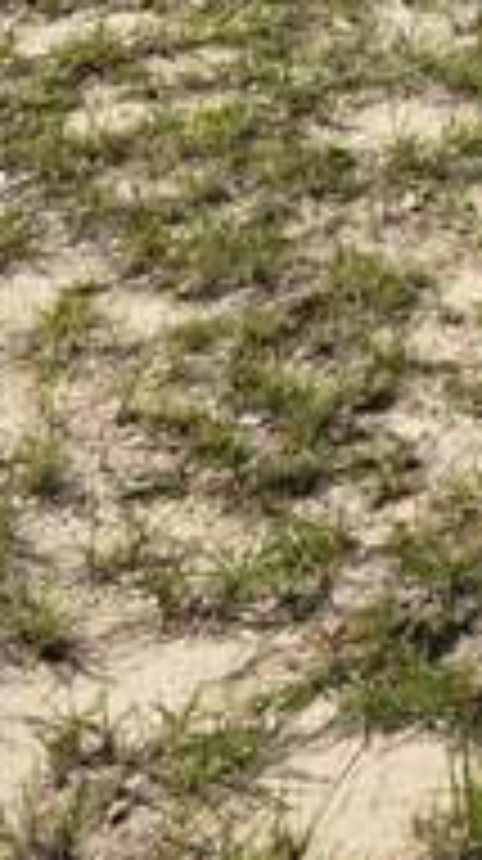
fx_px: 2872
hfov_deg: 8.0
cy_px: -801
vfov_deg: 14.5
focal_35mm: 126
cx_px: 1518
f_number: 1.7
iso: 80
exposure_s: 1/5608
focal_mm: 6.3
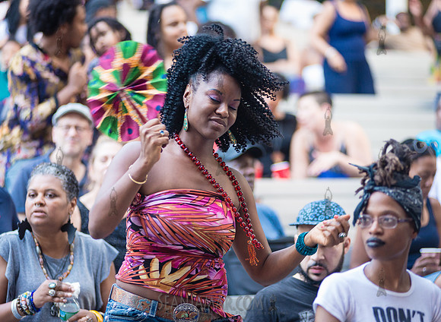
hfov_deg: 12.9
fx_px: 1947
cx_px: 217
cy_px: 161
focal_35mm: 154
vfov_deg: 9.5
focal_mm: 145
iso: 2000
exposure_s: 1/200
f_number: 2.8
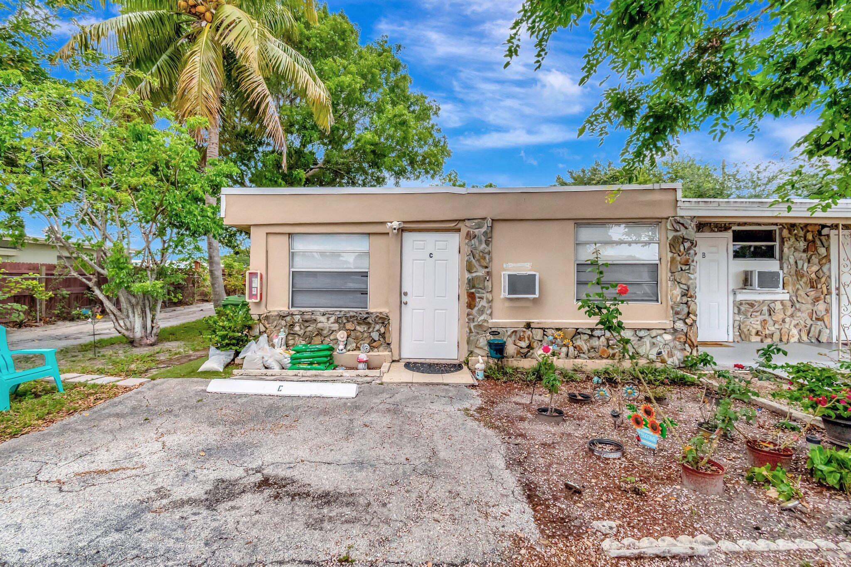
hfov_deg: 100.4
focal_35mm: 15
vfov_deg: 77.3
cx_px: 426
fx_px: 355
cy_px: 284
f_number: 8
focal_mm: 10
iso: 1100
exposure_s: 1/2500
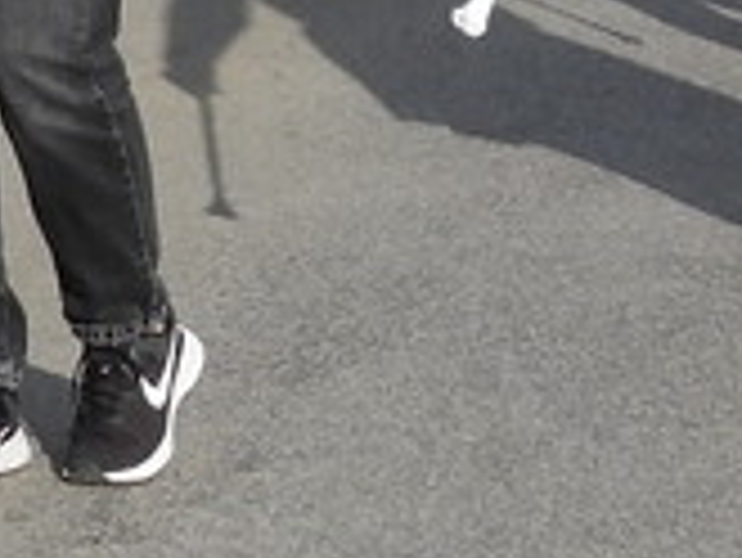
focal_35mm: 341
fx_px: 7315
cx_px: 238
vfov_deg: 4.3
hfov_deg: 5.8
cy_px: -369
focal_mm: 8.5
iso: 100
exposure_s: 1/1250
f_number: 3.2
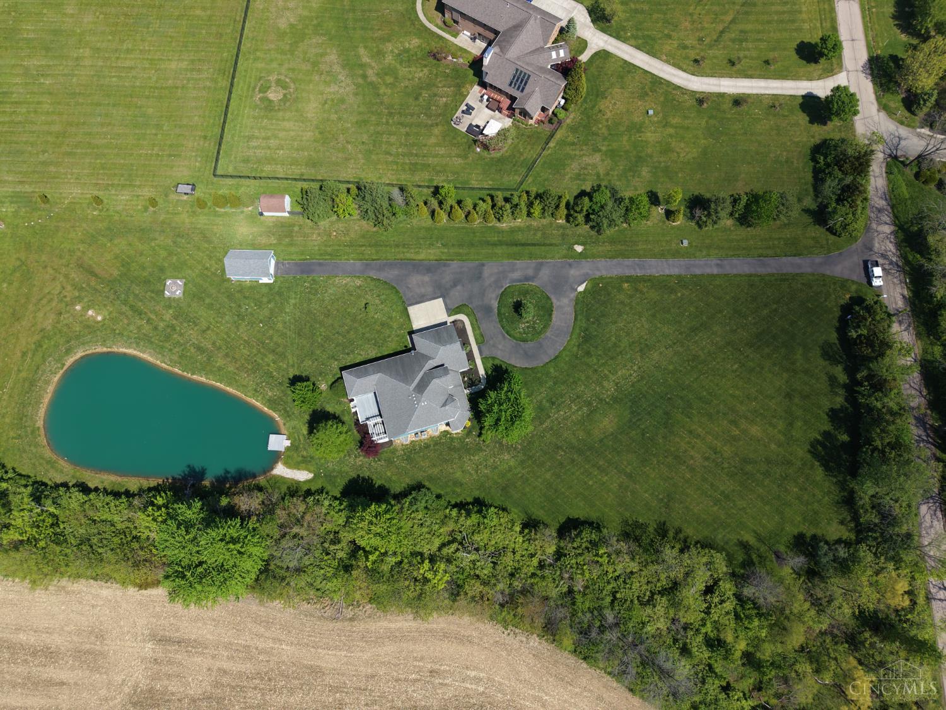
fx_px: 656
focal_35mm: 24
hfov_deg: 71.6
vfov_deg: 56.8
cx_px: 473
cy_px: 355
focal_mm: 8.67
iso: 100
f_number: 1.8
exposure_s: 1/3000
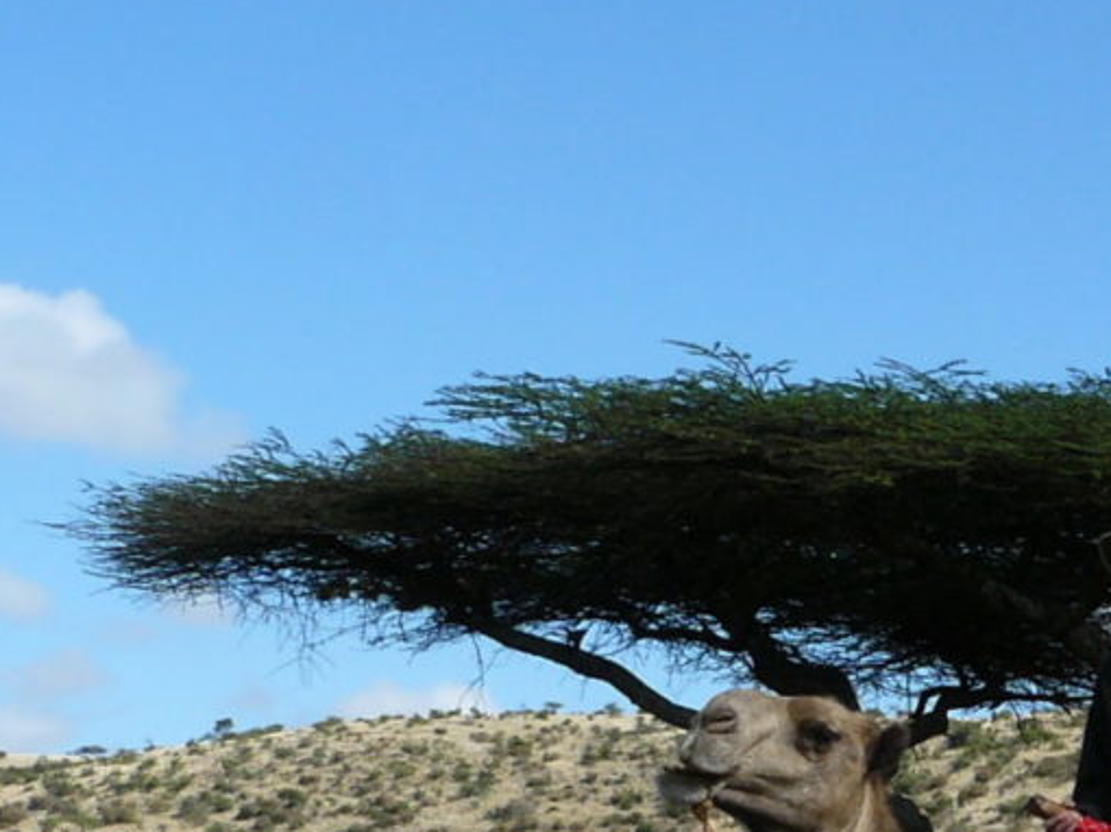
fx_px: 3625
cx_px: 1449
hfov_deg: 16.5
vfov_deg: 12.9
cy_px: 808
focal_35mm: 113
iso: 100
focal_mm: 6
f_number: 5.6
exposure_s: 1/320
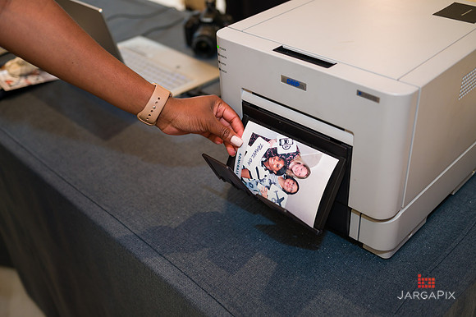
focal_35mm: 40
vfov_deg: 33.4
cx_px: 238
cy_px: 158
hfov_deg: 48.5
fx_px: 529
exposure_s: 1/200
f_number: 3.2
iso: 320
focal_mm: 40
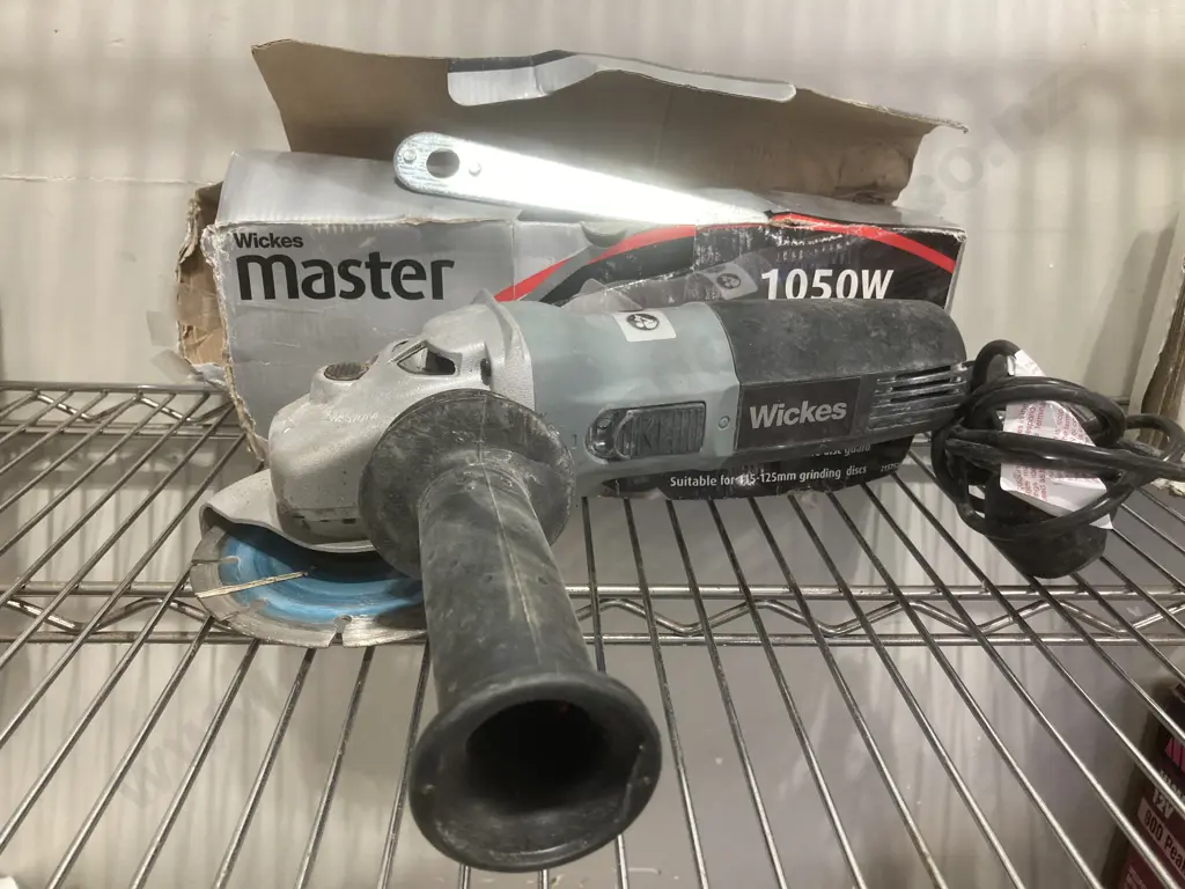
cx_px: 592
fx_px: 959
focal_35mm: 28
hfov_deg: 63.4
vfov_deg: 49.7
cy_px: 444
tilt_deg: -18.3
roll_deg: -3.1
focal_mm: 3.99
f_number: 1.8
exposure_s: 1/50
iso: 125
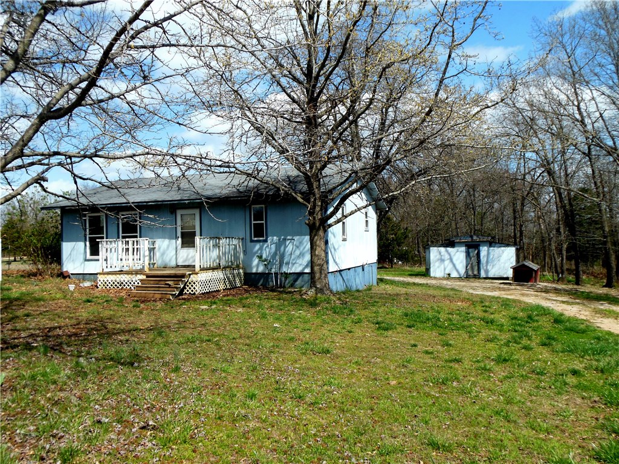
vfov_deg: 48.2
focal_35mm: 29
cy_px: 232
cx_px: 310
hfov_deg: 61.7
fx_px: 519
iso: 125
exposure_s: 1/1250
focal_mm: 5.2
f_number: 3.3
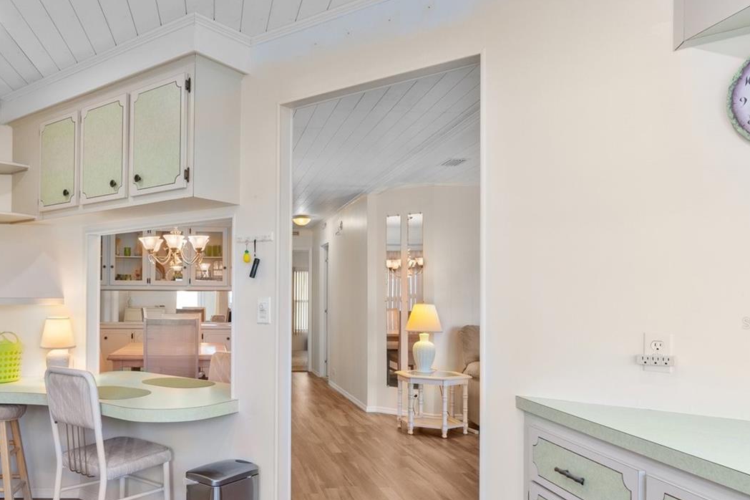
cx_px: 234
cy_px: 323
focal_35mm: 29
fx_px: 606
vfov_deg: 44.3
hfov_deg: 61.6
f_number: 8
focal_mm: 12.7
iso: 250
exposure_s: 1/5
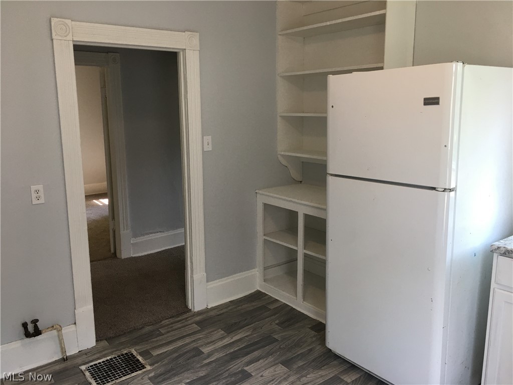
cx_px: 256
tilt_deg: -8.6
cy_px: 192
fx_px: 430
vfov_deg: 48.2
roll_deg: -0.3
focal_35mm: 29
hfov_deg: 61.7
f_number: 2.2
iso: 25
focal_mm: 4.15
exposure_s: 1/15
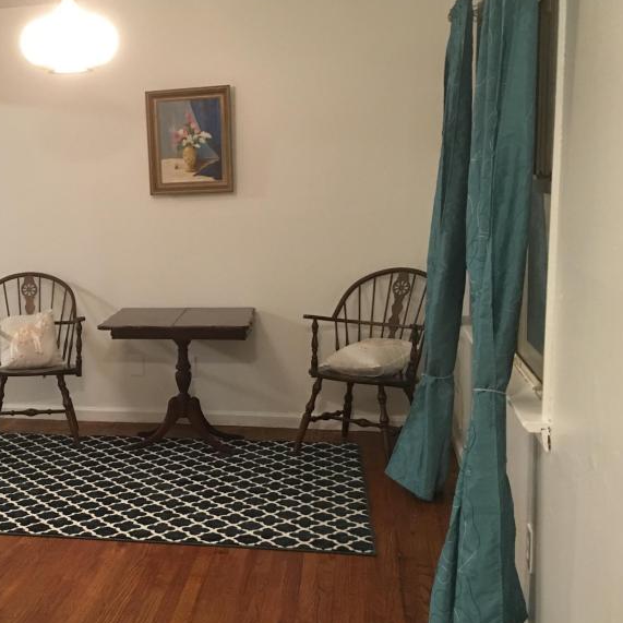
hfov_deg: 35.2
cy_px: 358
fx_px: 937
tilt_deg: -10.2
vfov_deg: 36.7
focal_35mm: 46
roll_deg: +2.1
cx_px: 96
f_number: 2.2
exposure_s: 1/4
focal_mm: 4.15
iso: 64
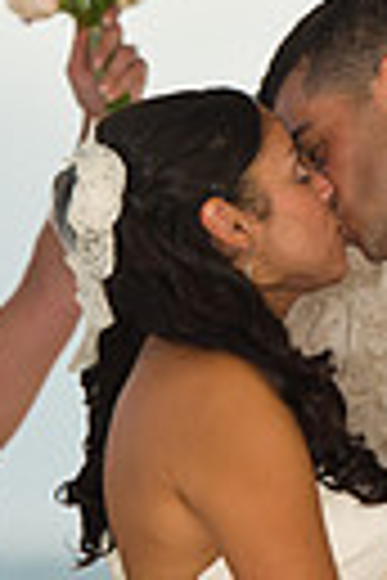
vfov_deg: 3.3
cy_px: 189
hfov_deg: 2.2
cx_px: 398
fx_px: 10093
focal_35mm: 626
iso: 200
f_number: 5.6
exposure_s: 1/160
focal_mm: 180
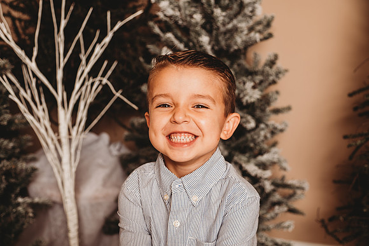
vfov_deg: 28.1
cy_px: 123
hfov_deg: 41.1
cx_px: 184
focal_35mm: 48
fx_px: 492
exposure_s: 1/160
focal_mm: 48
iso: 100
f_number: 4
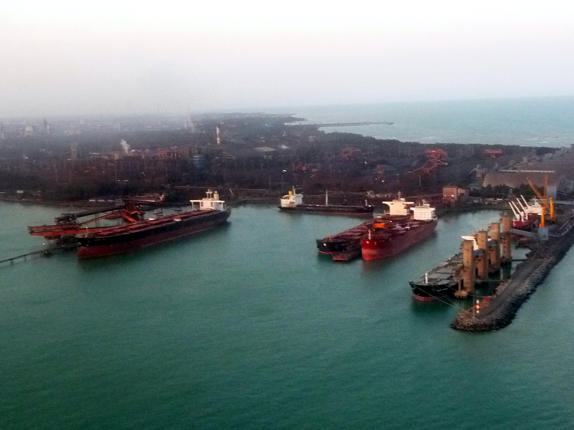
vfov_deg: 29.1
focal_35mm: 50
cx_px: 287
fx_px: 829
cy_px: 215
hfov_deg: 38.2
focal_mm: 5
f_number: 3.4
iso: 400
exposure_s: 1/160
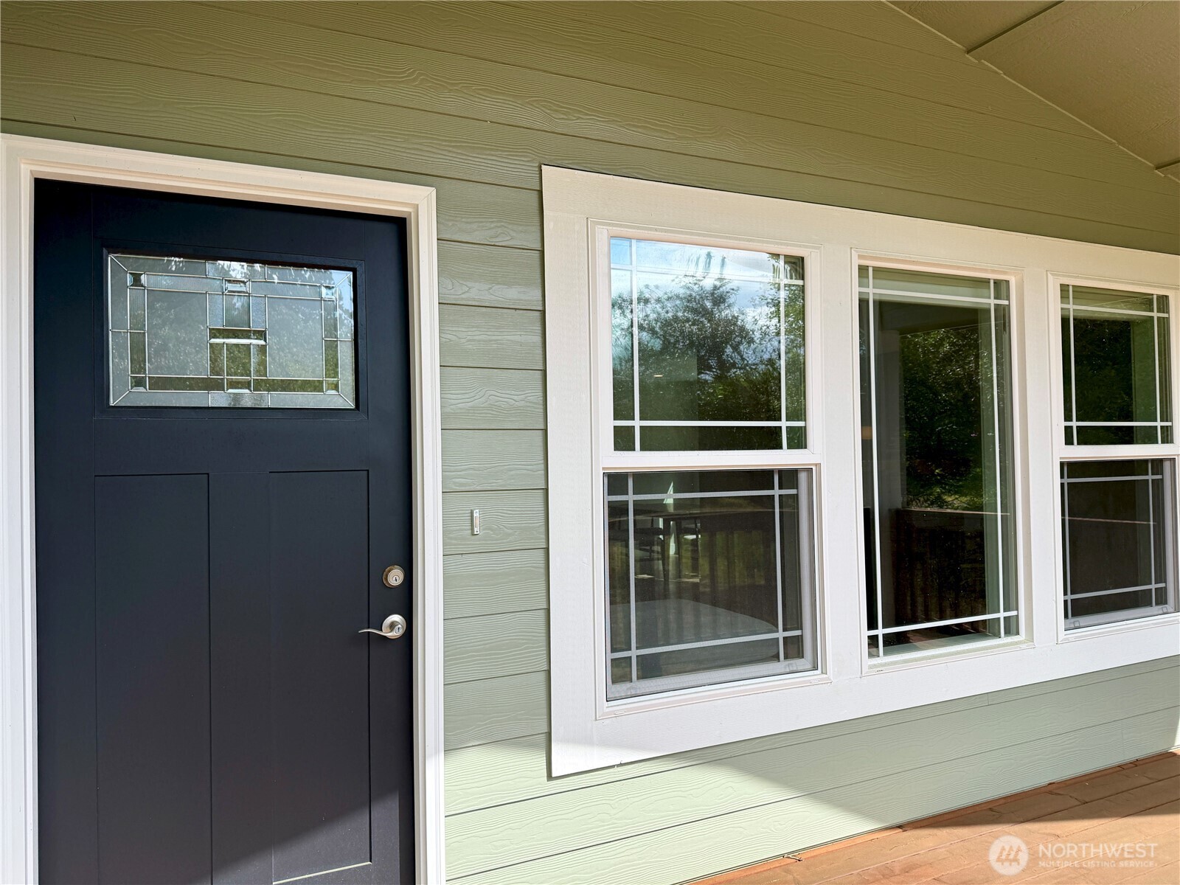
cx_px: 590
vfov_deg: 56.8
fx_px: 818
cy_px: 442
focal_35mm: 24
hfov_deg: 71.6
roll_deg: +0.8
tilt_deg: +1.8
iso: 80
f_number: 1.78
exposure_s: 1/2053
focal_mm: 6.76
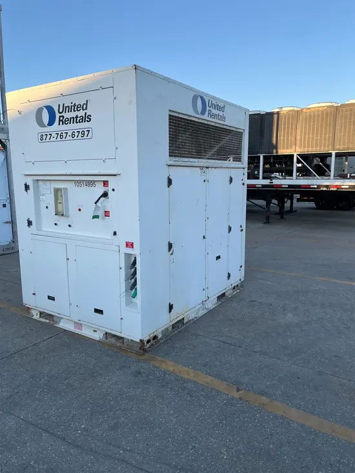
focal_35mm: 26
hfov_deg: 53.1
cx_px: 178
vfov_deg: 67.3
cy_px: 236
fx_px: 355
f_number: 1.6
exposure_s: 1/833
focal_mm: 5.1
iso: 50
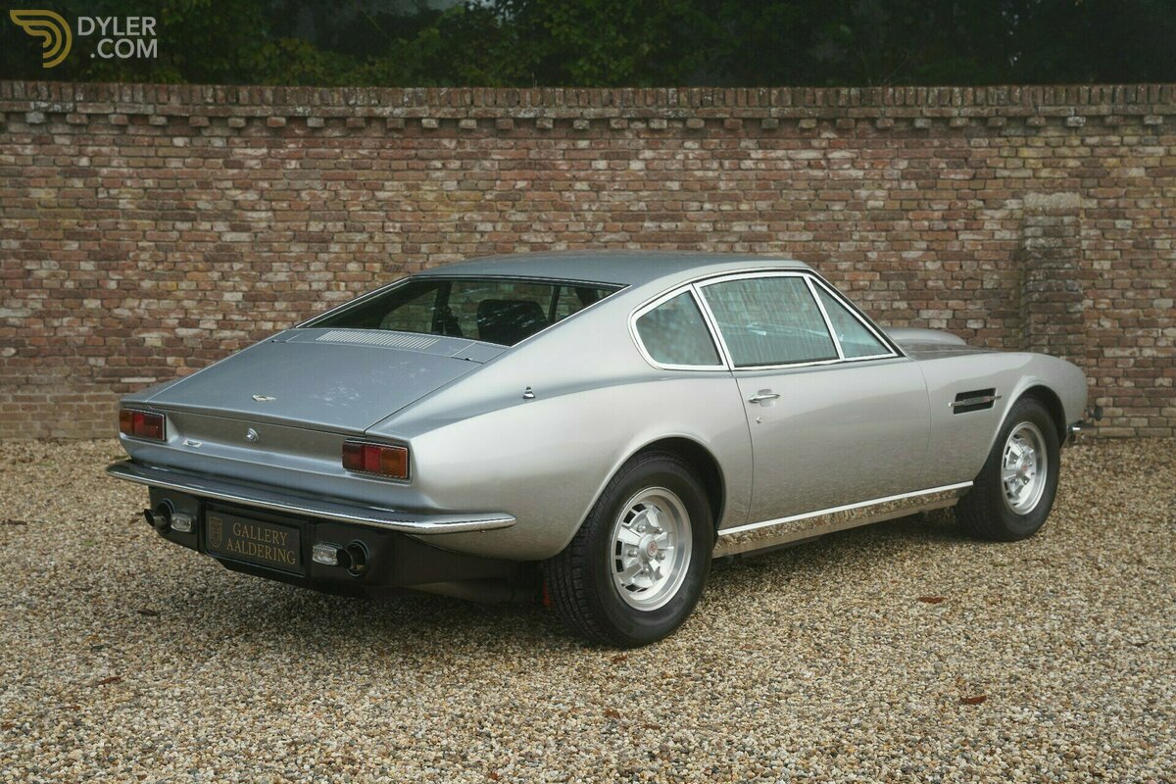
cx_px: 588
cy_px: 392
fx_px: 1630
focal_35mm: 50
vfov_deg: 27.0
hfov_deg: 39.7
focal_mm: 49.9
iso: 160
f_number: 5.6
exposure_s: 1/50
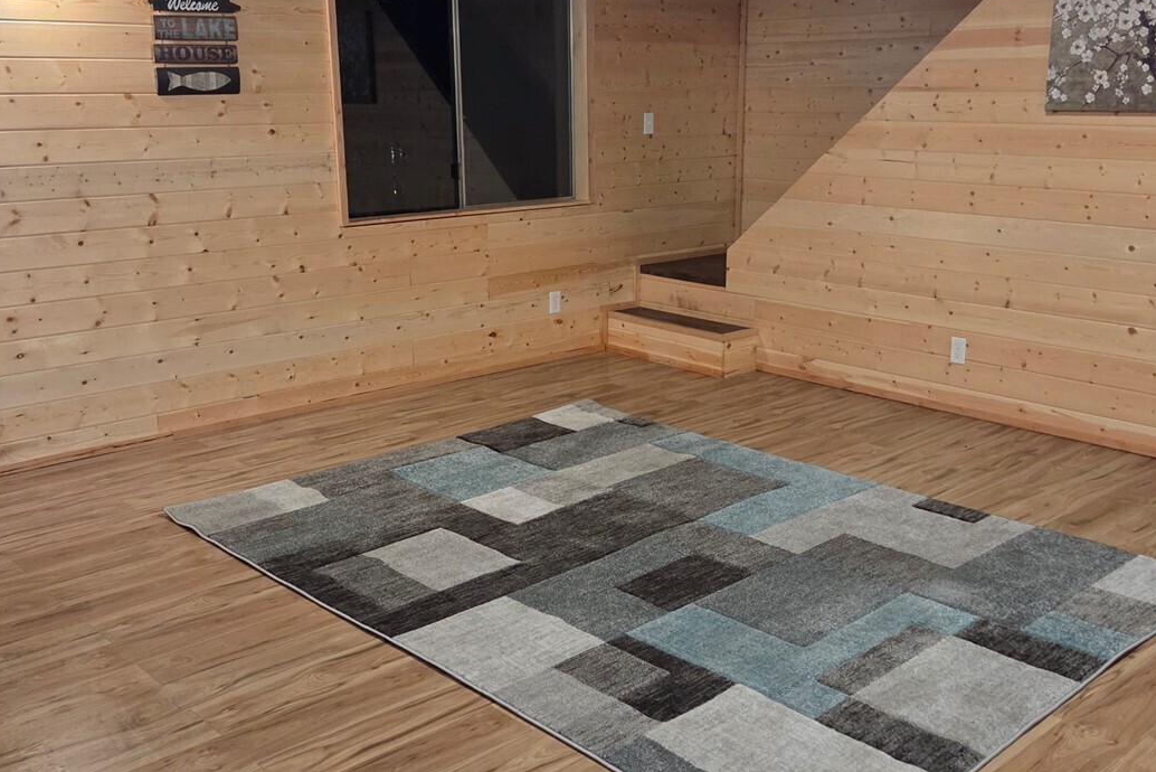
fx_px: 1188
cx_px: 579
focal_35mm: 37
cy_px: 373
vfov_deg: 36.0
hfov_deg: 51.9
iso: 1250
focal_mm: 5.4
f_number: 1.8
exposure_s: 1/120
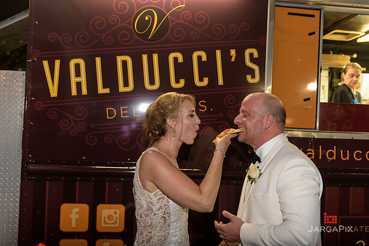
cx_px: 184
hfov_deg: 50.7
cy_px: 123
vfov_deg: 35.1
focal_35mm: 38
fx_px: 390
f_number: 3.2
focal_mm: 38
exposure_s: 1/125
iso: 1600
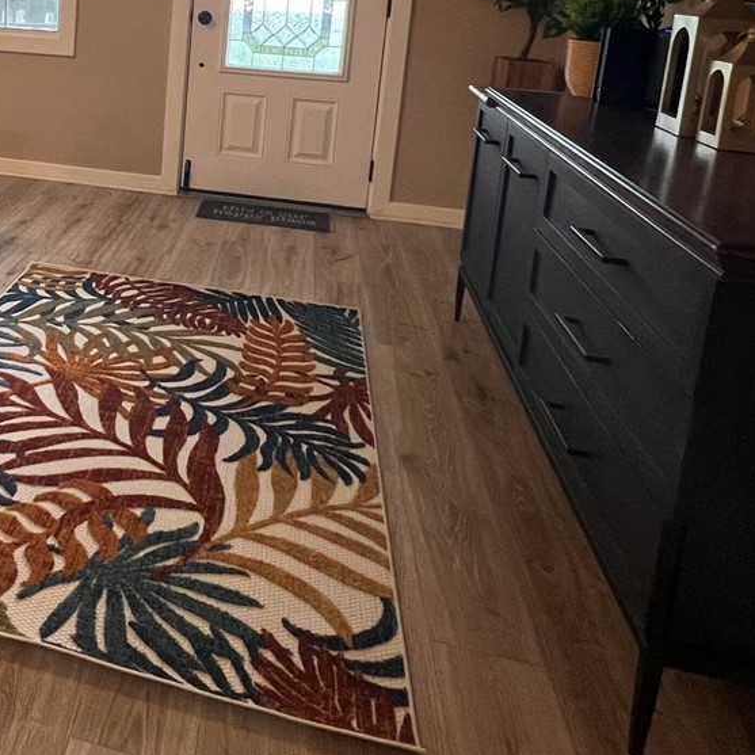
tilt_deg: -9.5
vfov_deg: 45.7
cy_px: 98
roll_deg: -2.2
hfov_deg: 44.6
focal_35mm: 33
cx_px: 56
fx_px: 814
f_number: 1.8
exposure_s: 1/60
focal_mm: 1.57
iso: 250
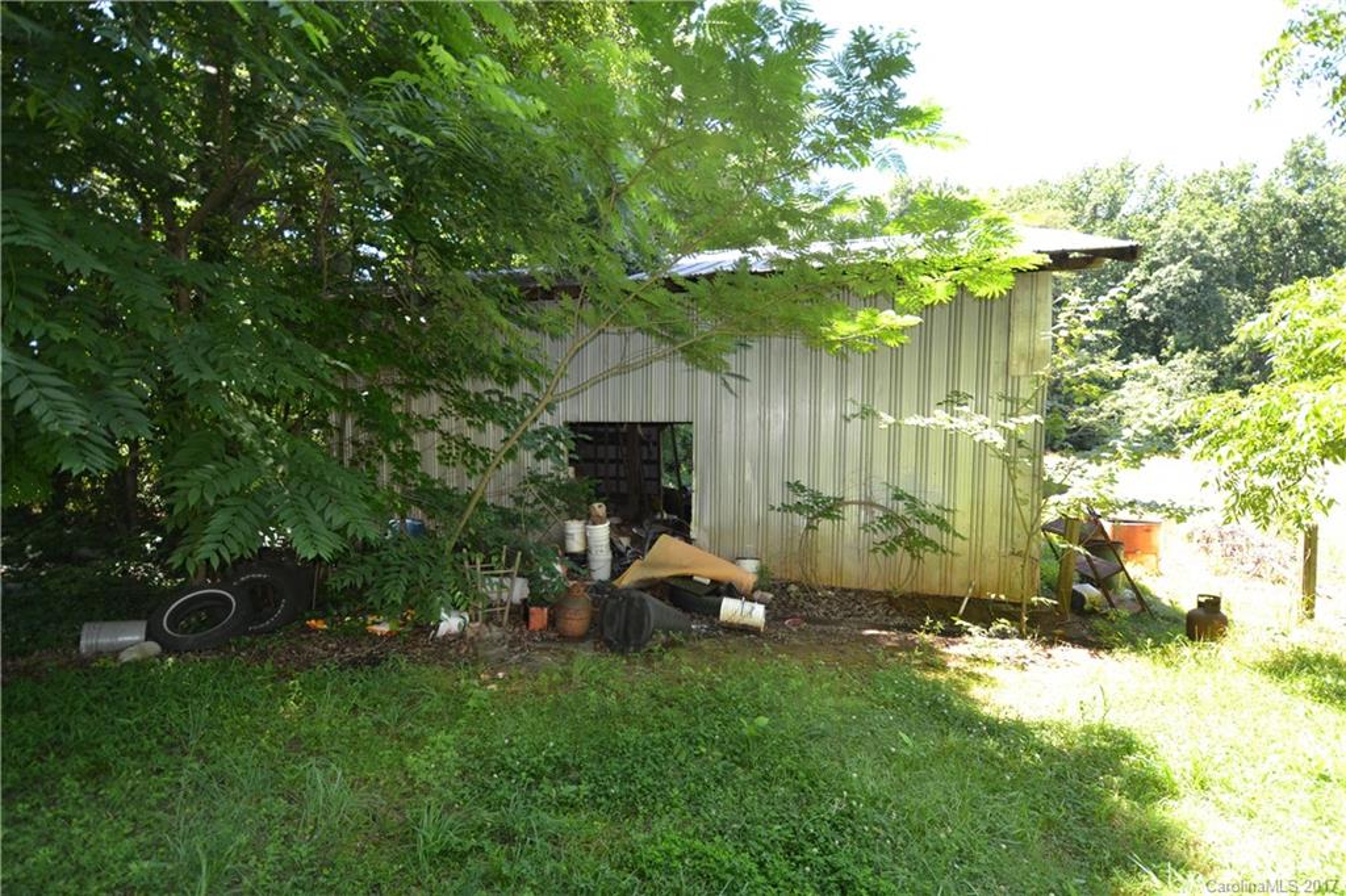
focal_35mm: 15
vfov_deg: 77.3
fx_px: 561
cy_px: 448
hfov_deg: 100.4
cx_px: 673
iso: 250
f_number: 4
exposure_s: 1/125
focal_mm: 10
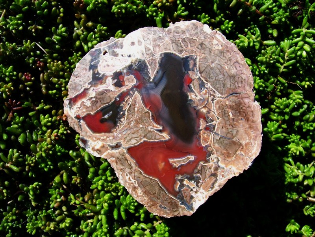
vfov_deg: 41.8
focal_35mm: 34
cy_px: 118
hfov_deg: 54.0
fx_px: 309
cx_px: 158
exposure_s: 1/750
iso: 80
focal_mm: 5.6
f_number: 2.7
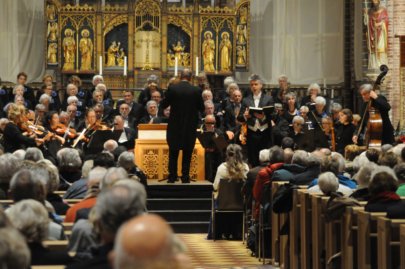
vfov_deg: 8.7
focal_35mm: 158
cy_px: 134
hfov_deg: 13.1
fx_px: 1770
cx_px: 202
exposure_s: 1/25
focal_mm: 105
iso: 3200
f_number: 4.5
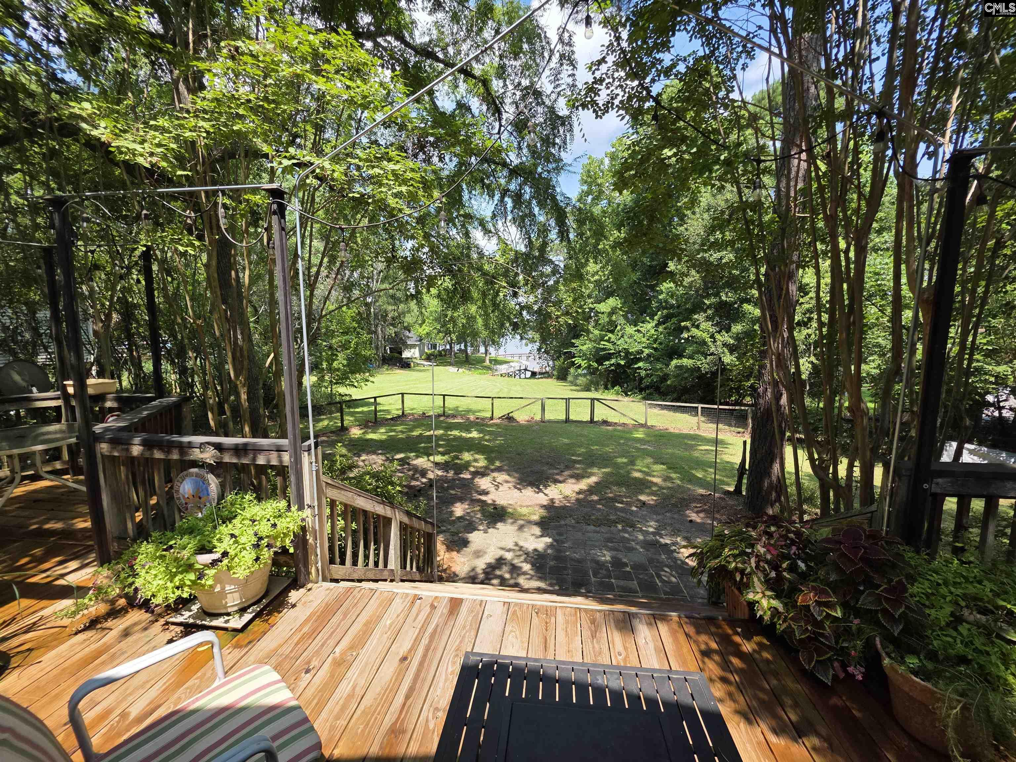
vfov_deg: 89.9
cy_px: 381
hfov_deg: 106.2
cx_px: 508
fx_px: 382
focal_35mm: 13
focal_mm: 2.2
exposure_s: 1/814
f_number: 1.9
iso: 40
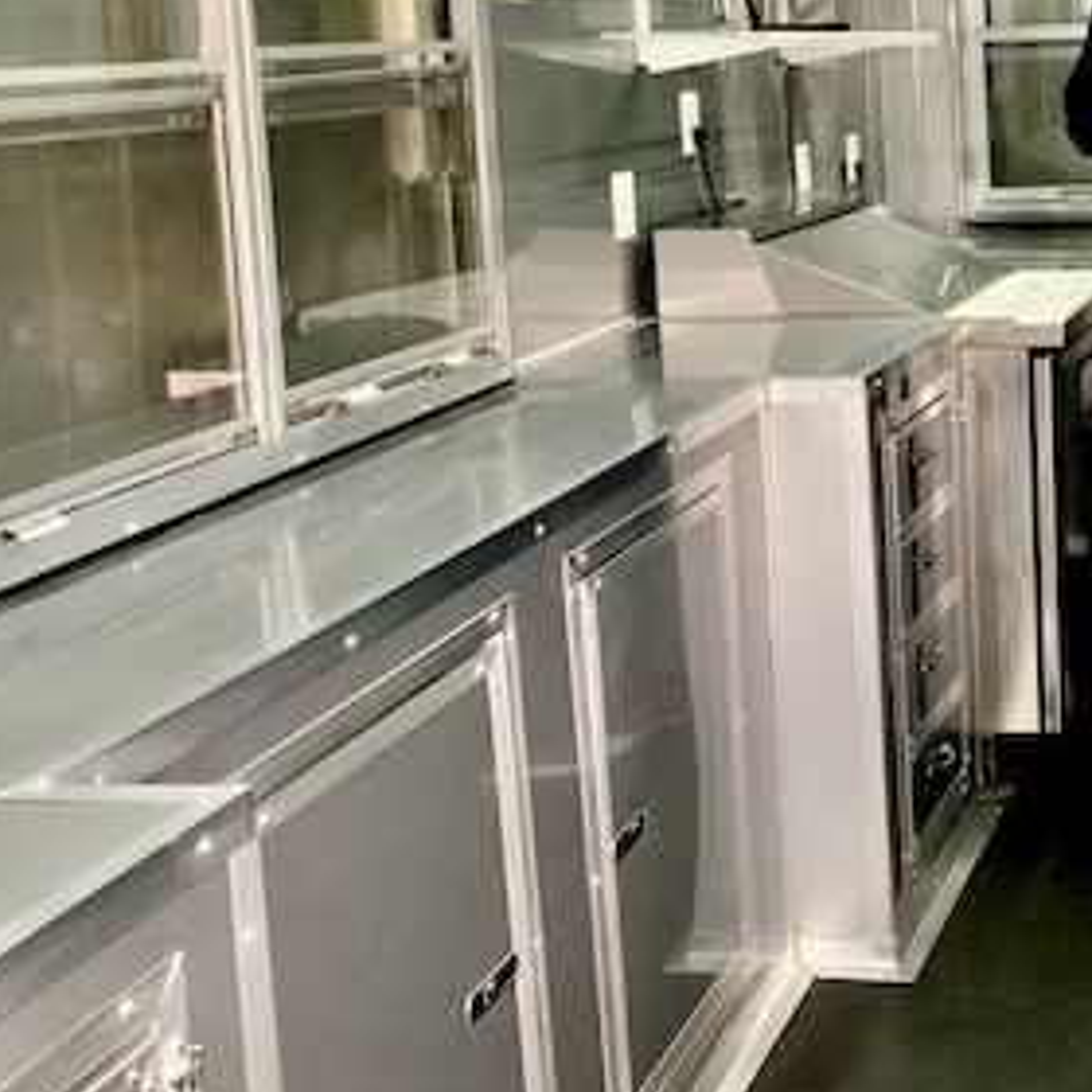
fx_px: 1892
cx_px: 1147
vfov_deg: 31.7
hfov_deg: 29.6
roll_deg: +3.4
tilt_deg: -7.6
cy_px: 300
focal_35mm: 53
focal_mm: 4
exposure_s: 1/15
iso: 50
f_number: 1.8
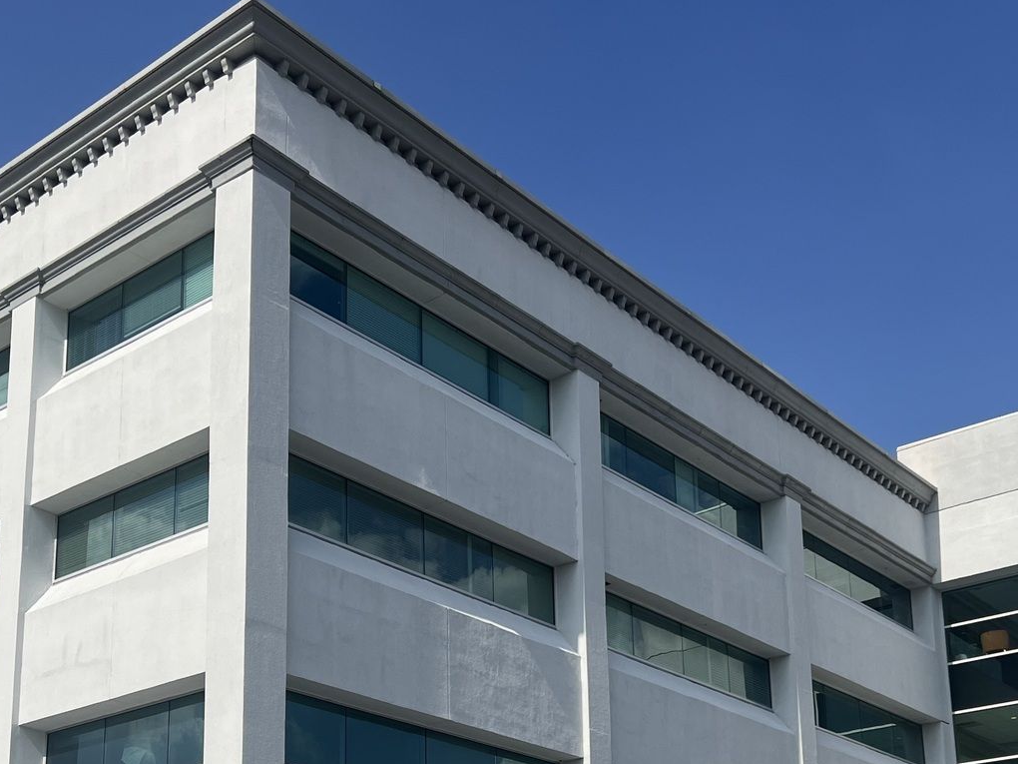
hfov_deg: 37.4
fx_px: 1500
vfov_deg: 27.2
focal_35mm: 51
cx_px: 443
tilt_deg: +14.6
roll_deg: +0.4
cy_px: 733
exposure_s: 1/9434
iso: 50
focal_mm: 5.7
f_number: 1.5
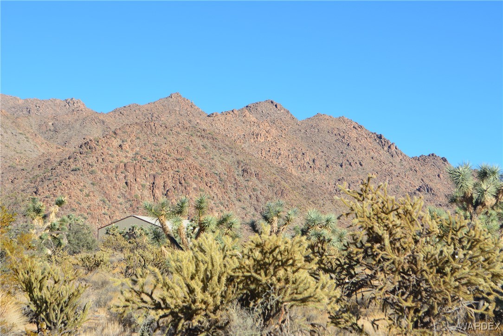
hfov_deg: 24.6
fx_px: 1153
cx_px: 252
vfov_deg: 16.6
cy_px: 168
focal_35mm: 82
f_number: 10
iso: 200
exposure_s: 1/320
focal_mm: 55
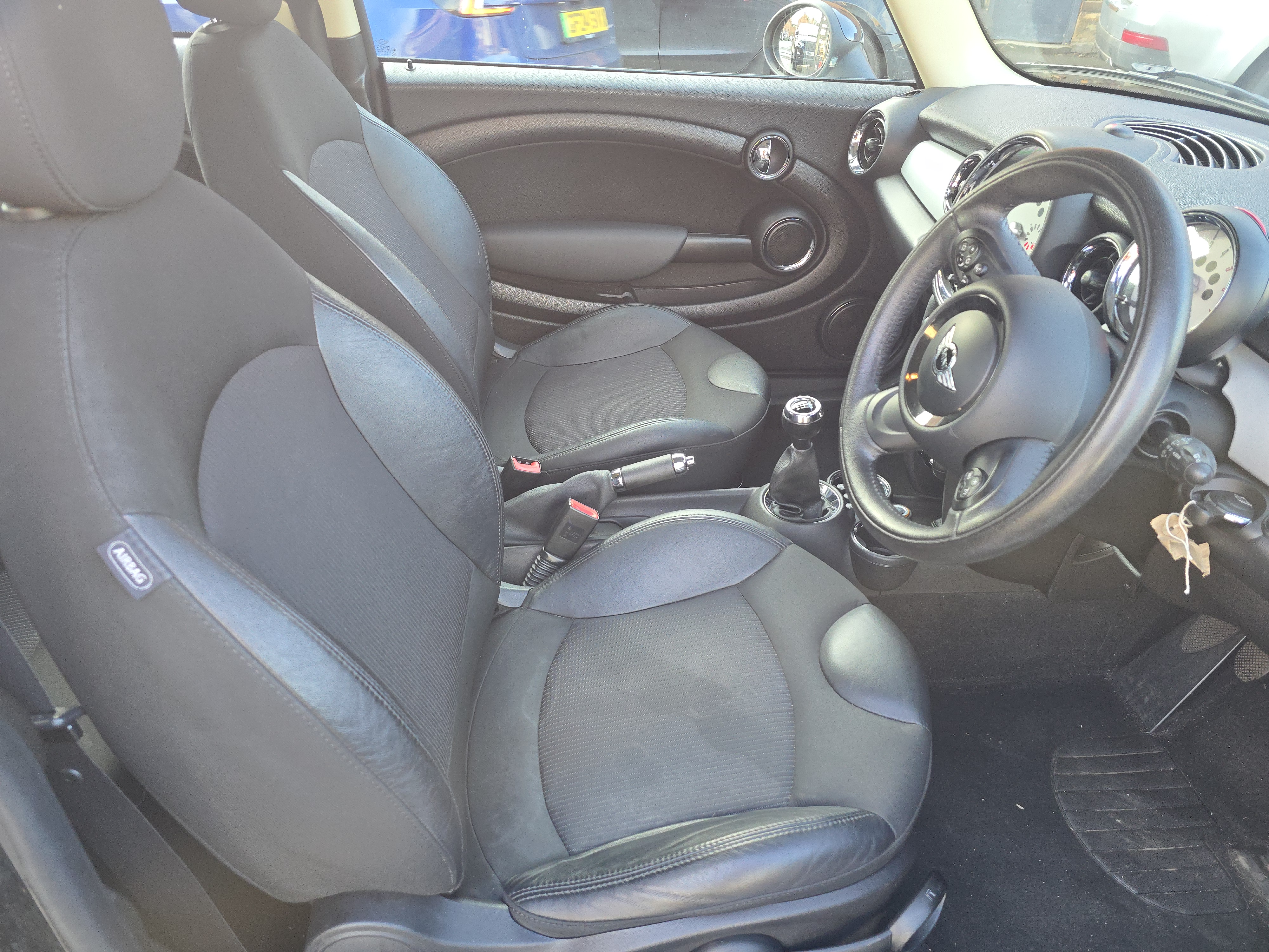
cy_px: 476
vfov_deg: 58.9
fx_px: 843
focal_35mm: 23
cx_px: 634
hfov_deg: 73.9
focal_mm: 6.3
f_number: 1.7
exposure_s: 1/180
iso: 200
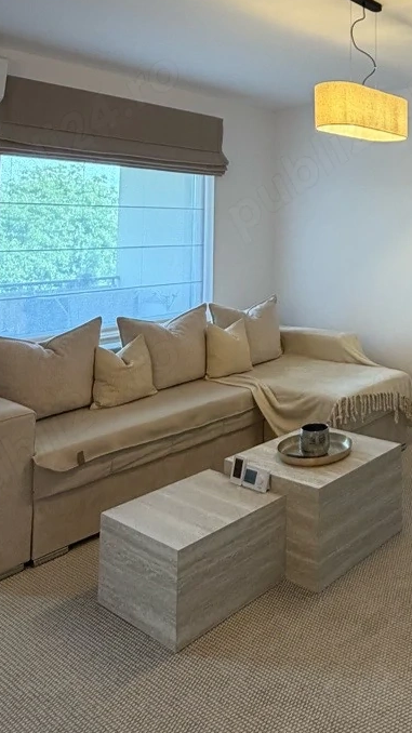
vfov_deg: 61.0
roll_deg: +0.1
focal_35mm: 30
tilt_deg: +6.6
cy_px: 188
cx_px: 414
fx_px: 583
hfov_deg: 35.2
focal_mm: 2.22
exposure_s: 1/100
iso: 250
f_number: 2.2
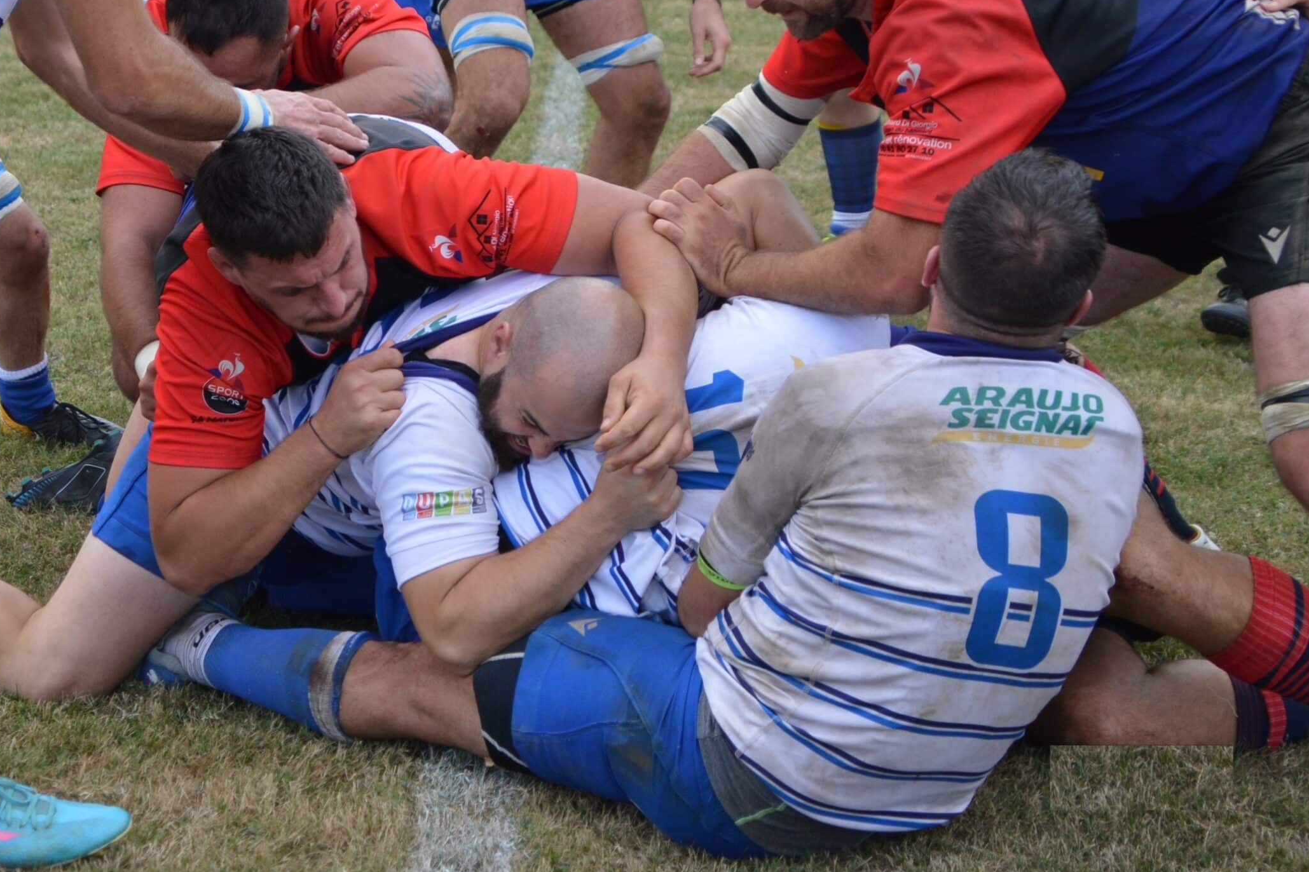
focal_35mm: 83
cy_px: 323
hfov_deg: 24.4
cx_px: 446
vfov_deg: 16.4
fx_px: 3017
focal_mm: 38
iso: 560
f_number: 4
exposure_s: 1/500
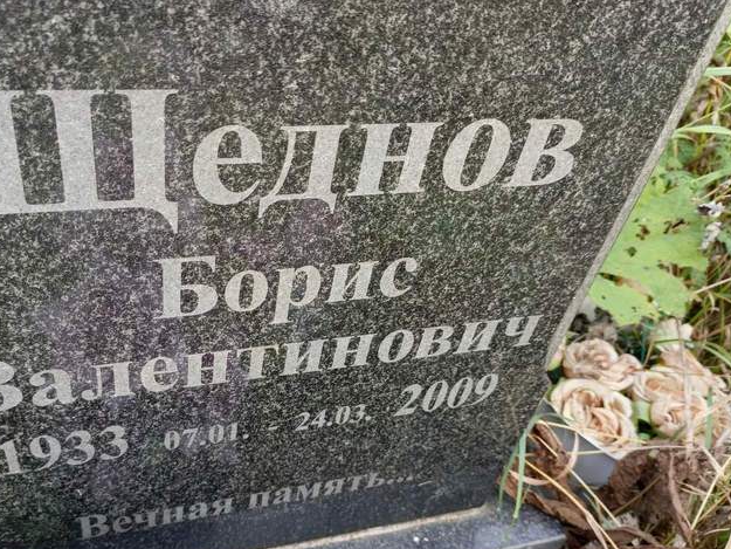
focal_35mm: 32
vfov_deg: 44.1
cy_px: 311
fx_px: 676
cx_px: 304
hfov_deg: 56.5
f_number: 1.69
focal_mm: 4.76
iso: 200
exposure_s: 1/50
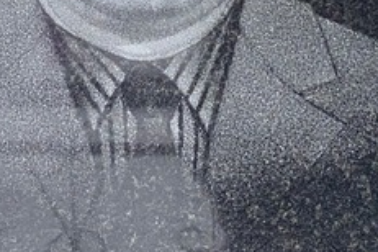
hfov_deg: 11.0
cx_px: 113
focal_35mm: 187
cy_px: 296
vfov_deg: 7.3
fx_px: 1963
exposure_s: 1/122
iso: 40
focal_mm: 6
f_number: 2
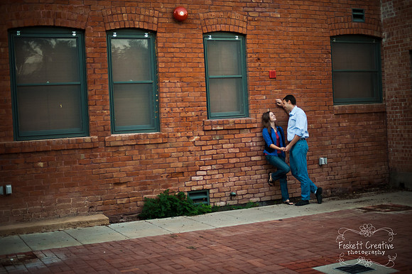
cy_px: 137
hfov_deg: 39.6
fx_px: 572
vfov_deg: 27.0
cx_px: 206
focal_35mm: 50
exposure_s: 1/200
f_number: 1.4
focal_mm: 50
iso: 1600
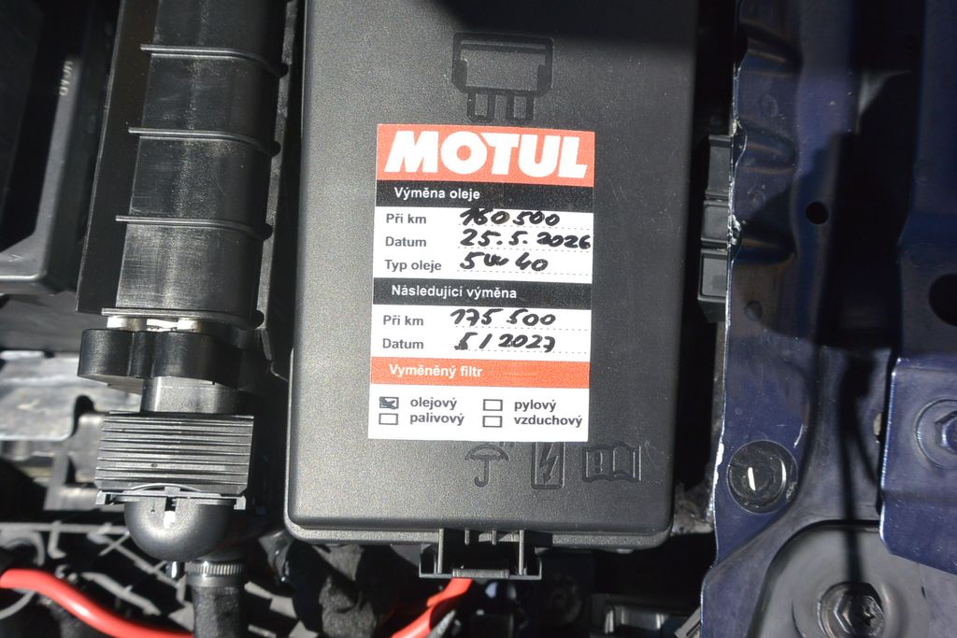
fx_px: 718
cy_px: 319
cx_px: 478
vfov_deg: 47.9
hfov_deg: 67.4
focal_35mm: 27
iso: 160
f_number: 5
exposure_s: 1/800
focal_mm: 10
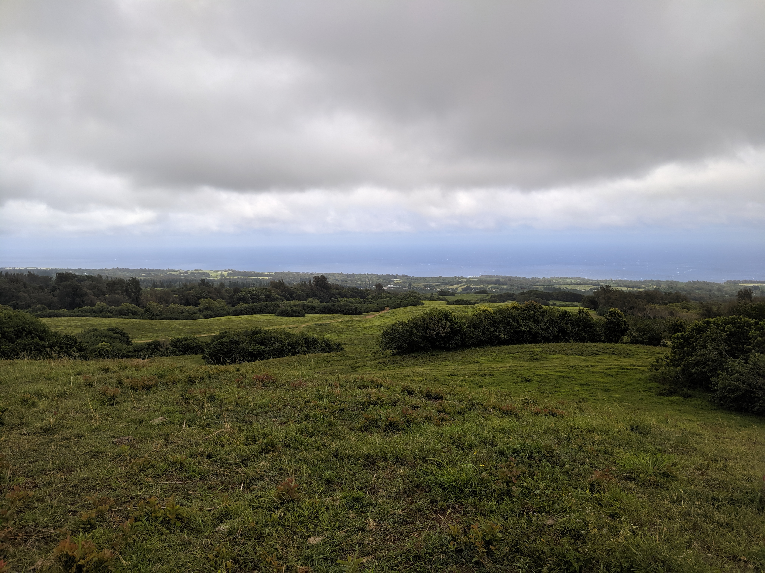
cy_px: 286
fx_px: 575
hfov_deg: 67.3
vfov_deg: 53.1
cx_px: 382
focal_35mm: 26
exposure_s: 1/1980
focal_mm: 4.67
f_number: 2
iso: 66
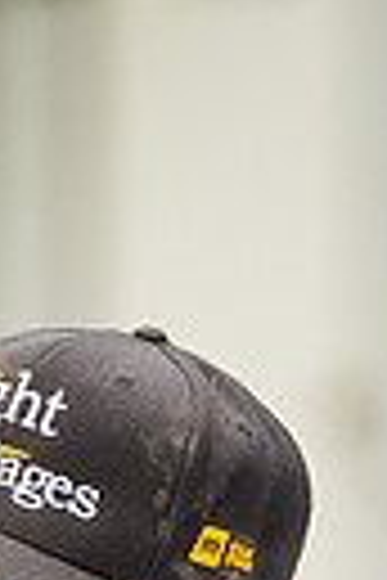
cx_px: -99
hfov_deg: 0.7
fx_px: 33795
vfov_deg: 1.0
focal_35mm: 2096
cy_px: 931
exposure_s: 1/400
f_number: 5.6
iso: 400
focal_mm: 400
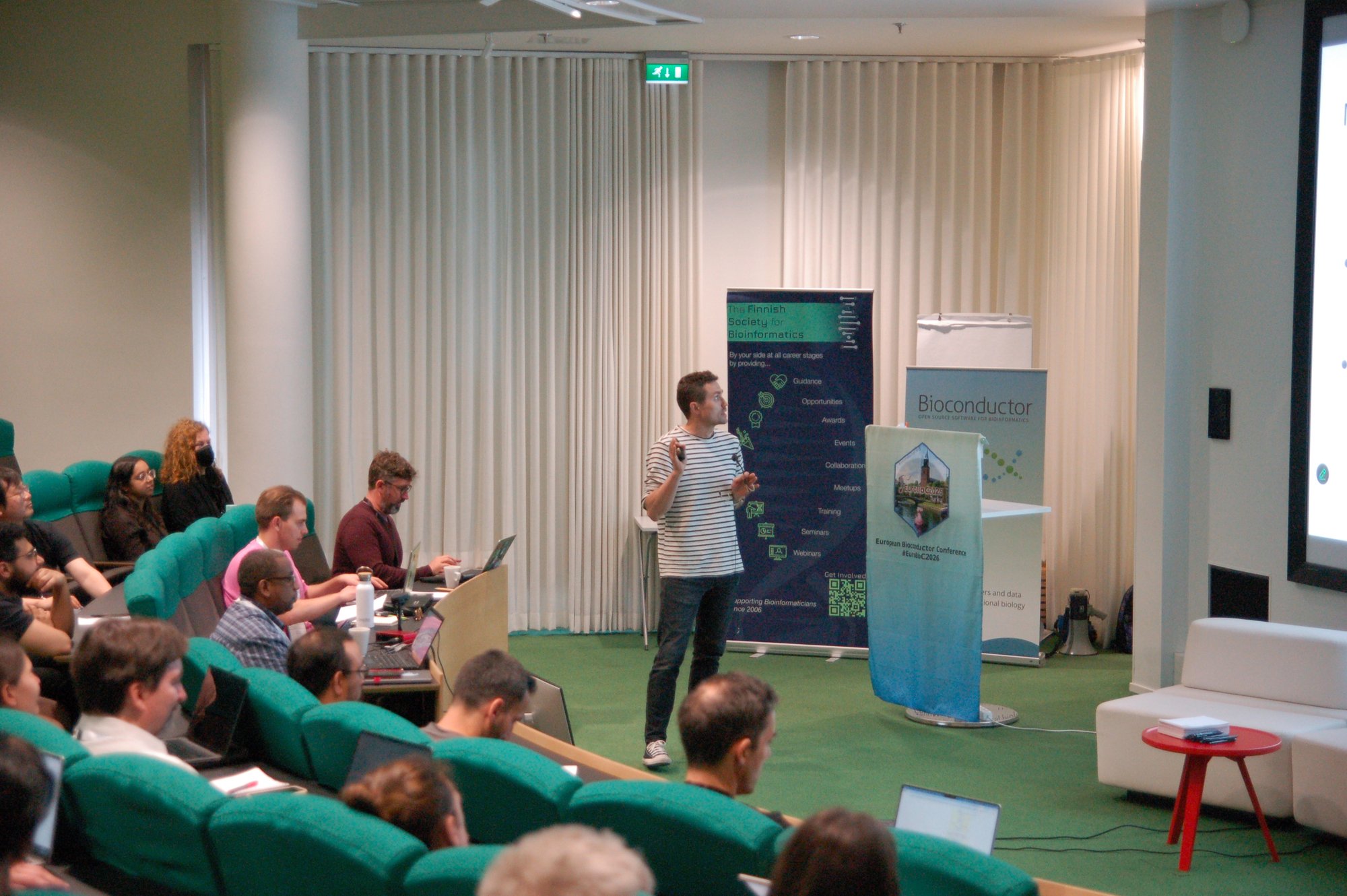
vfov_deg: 21.5
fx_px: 2355
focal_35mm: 63
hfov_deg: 31.9
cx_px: 674
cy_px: 448
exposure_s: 1/125
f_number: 3.2
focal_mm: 42
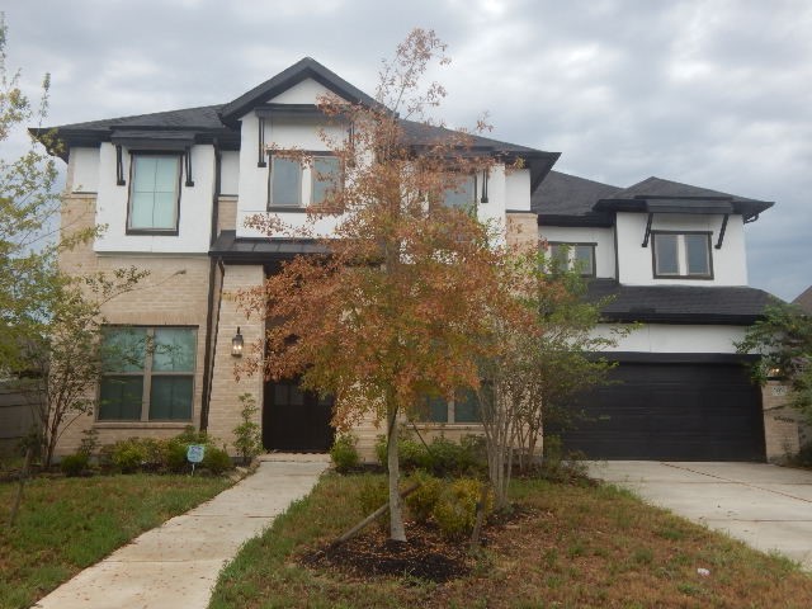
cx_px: 406
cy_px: 304
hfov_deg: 58.4
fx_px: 727
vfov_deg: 45.4
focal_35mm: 31
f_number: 3.2
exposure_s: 1/400
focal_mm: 5.6
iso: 125
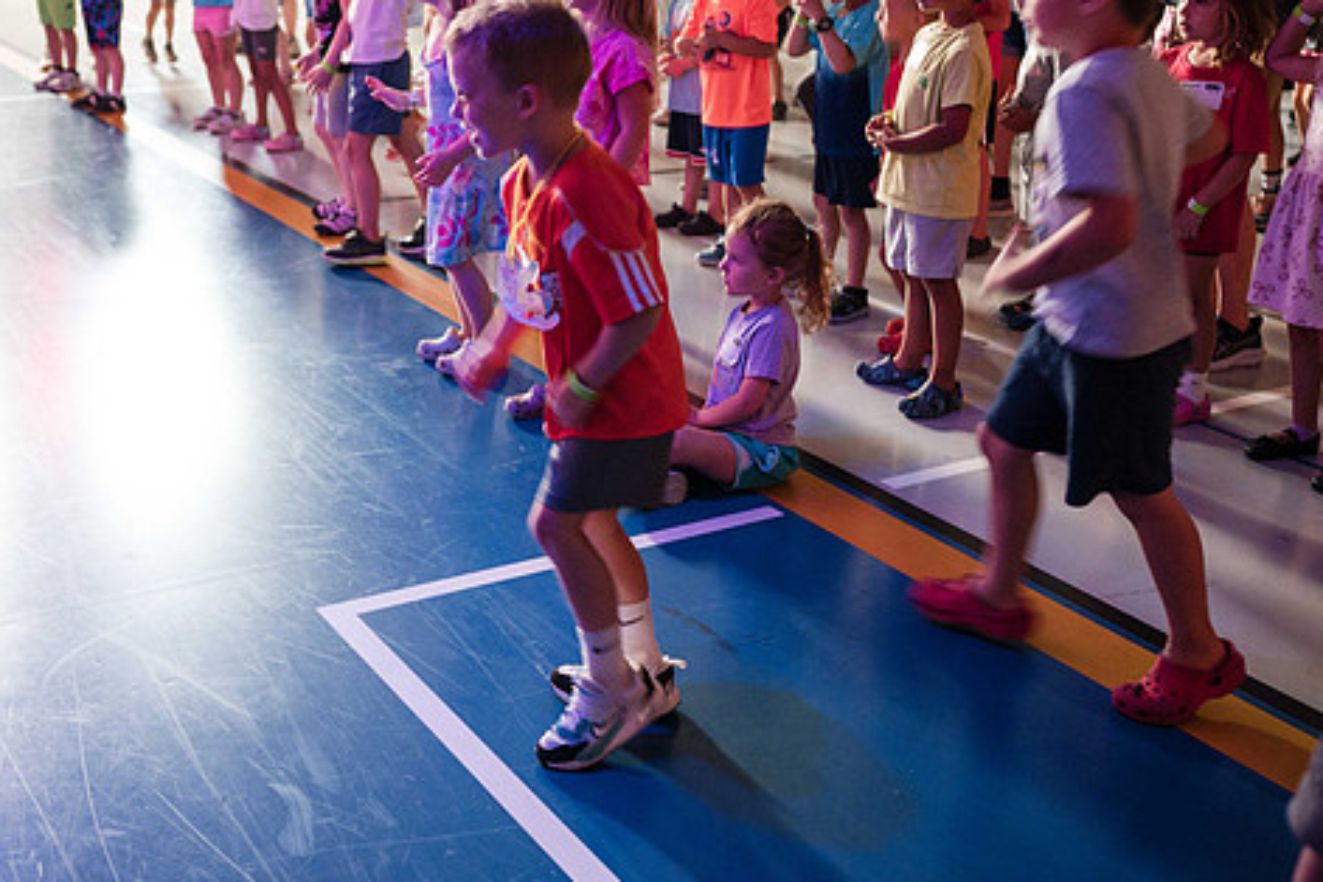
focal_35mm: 46
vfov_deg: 29.2
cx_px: 578
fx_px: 1690
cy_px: 345
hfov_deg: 42.7
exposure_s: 1/60
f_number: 2.8
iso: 3200
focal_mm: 35
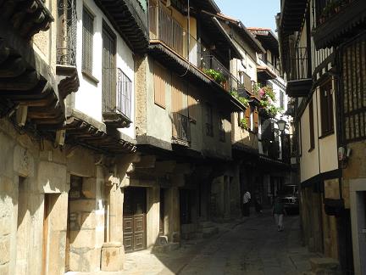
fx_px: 582
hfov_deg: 34.9
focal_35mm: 55
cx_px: 183
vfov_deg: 26.6
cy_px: 138
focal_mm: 11.8
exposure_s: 1/500
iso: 100
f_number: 3.5
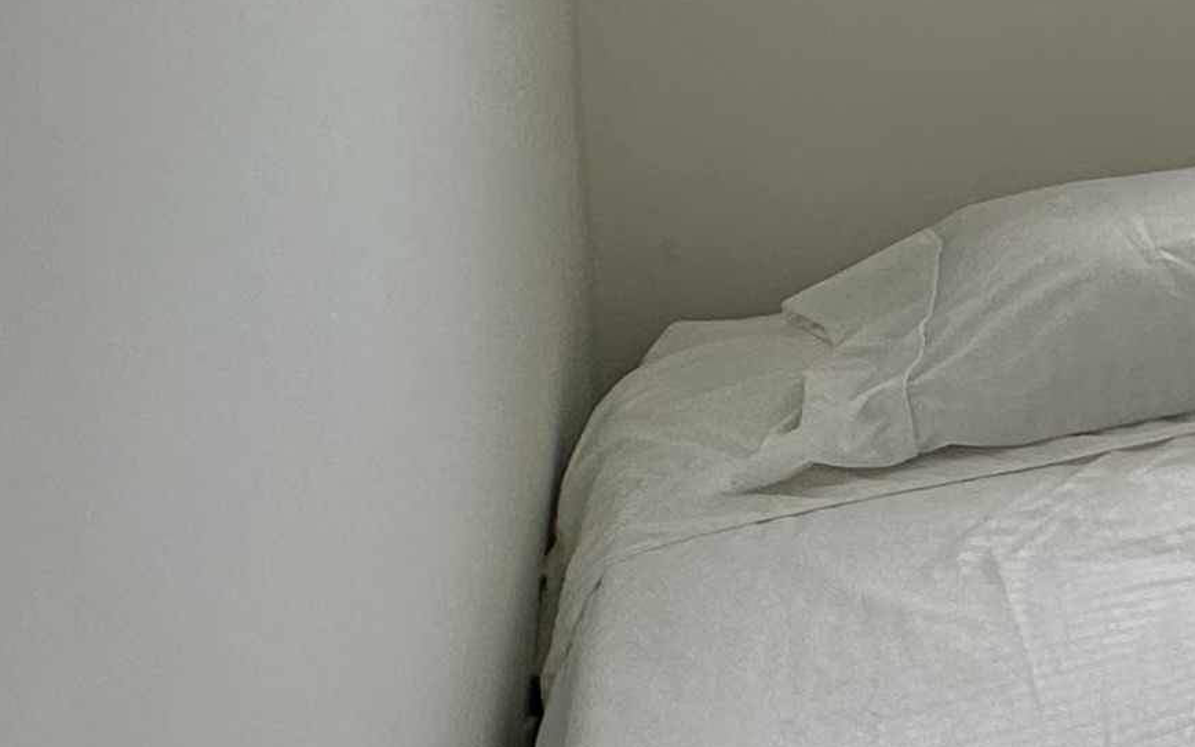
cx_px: 2434
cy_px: -360
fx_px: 2247
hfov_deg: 18.4
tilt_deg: -5.3
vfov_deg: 17.1
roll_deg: -1.2
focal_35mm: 69
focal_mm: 2.22
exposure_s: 1/596
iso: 40
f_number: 2.2
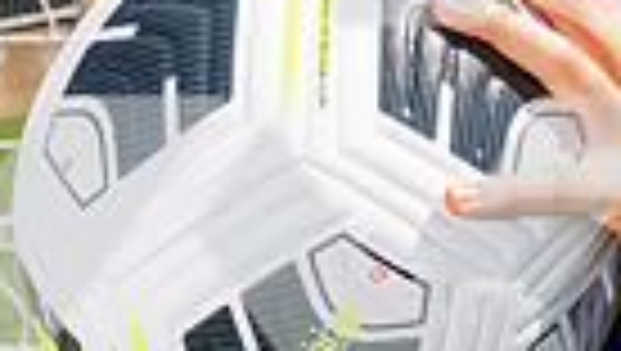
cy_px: -209
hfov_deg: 11.8
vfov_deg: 6.7
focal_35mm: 180
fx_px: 2967
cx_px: 598
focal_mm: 41
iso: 100
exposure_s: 1/250
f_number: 9
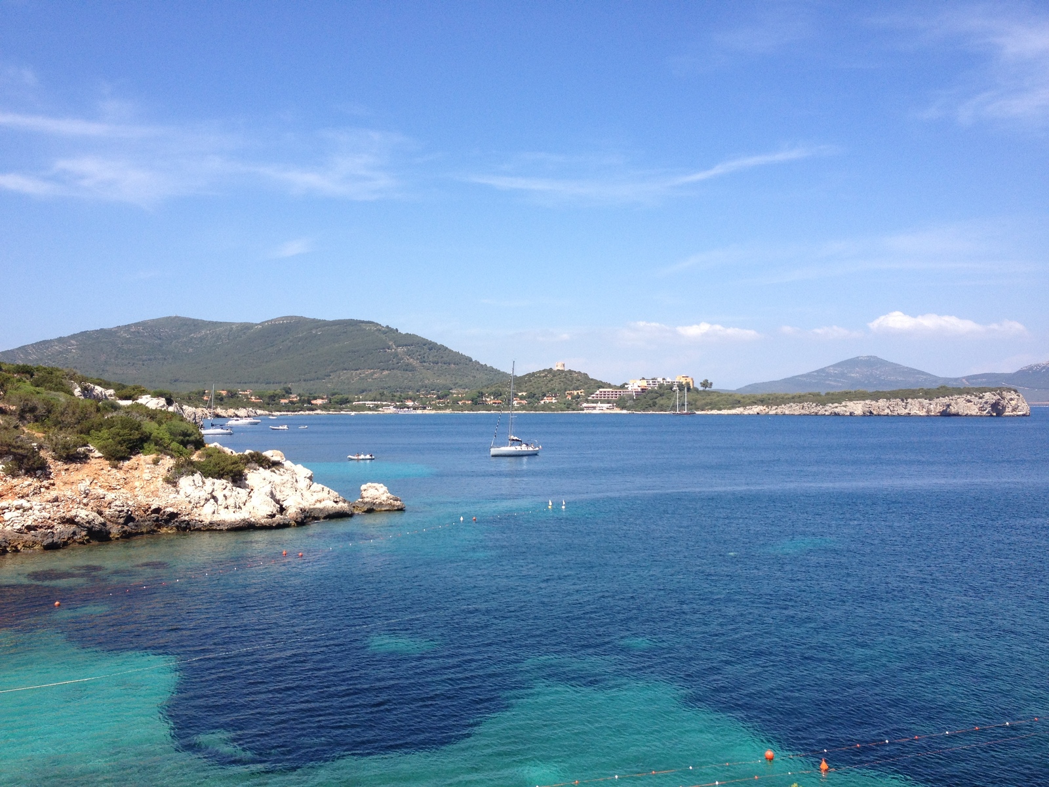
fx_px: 1061
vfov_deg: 40.7
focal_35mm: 35
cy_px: 394
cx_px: 524
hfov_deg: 52.6
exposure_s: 1/1493
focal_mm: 4.28
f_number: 2.4
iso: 50
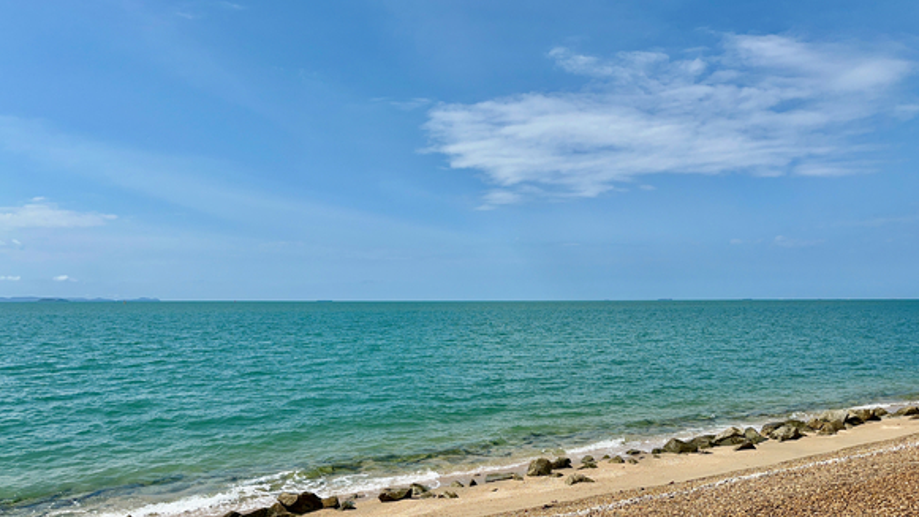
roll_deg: -0.2
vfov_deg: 42.4
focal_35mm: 27
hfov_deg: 69.8
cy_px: 338
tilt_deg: -4.5
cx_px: 471
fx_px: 658
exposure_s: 1/8929
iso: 80
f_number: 1.78
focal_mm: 6.86
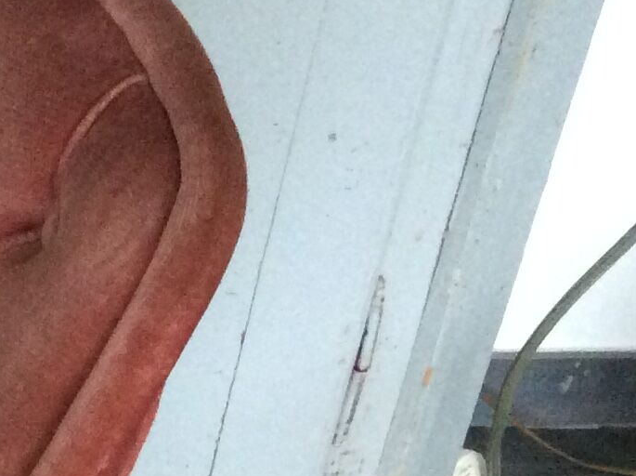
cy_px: 727
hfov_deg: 14.7
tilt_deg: -41.4
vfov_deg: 11.7
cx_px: -433
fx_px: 2220
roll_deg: -0.6
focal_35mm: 121
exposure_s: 1/25
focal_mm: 3.3
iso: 250
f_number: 2.4
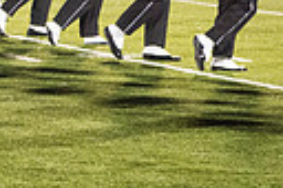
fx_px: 2489
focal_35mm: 317
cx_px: -281
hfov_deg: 6.3
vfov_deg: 4.3
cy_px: -103
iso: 5000
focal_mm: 70
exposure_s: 1/200
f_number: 5.6
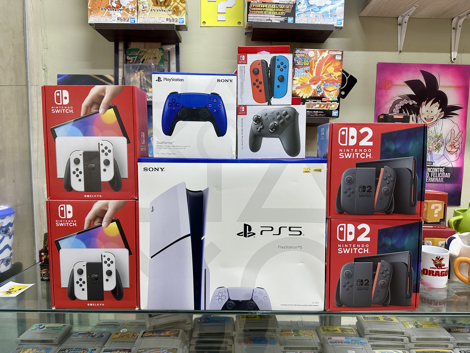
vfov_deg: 56.8
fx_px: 326
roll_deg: -0.6
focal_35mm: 24
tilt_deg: -5.0
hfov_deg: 71.6
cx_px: 235
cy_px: 176
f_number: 1.78
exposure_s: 1/120
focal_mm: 6.86
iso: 200
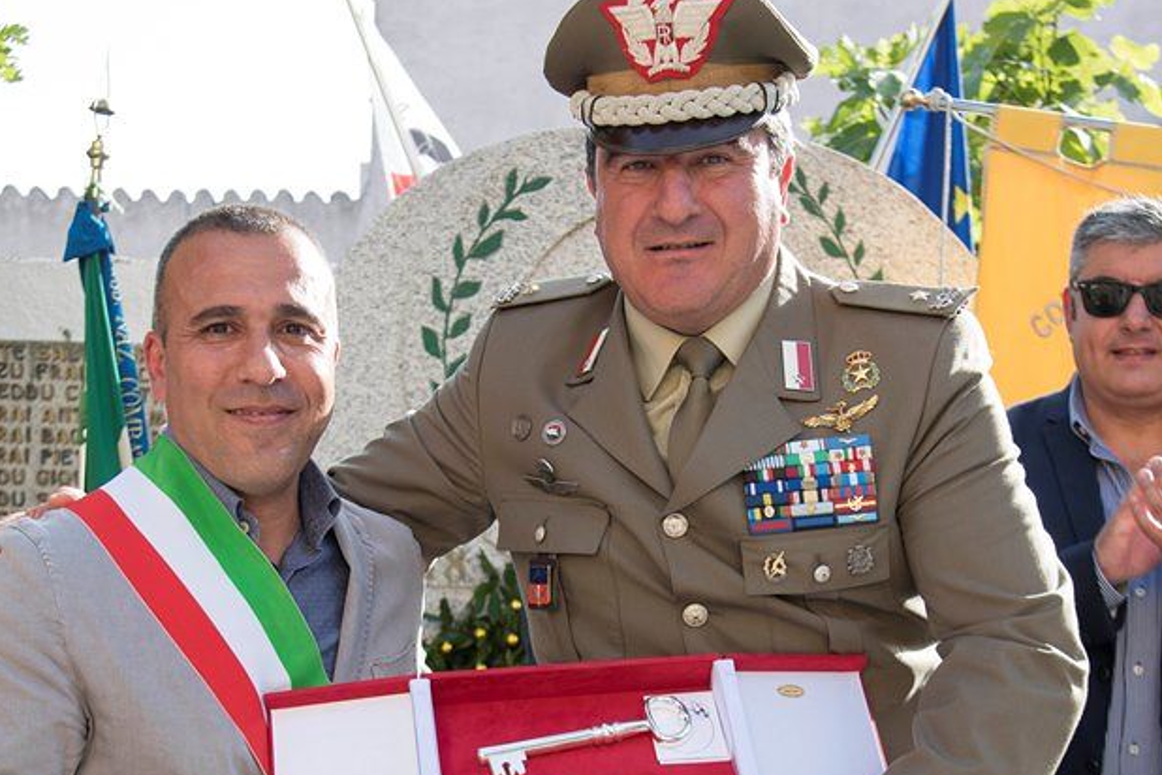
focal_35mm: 63
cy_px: 482
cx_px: 502
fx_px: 2033
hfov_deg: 31.9
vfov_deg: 21.5
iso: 200
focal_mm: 38
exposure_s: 1/160
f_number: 7.1
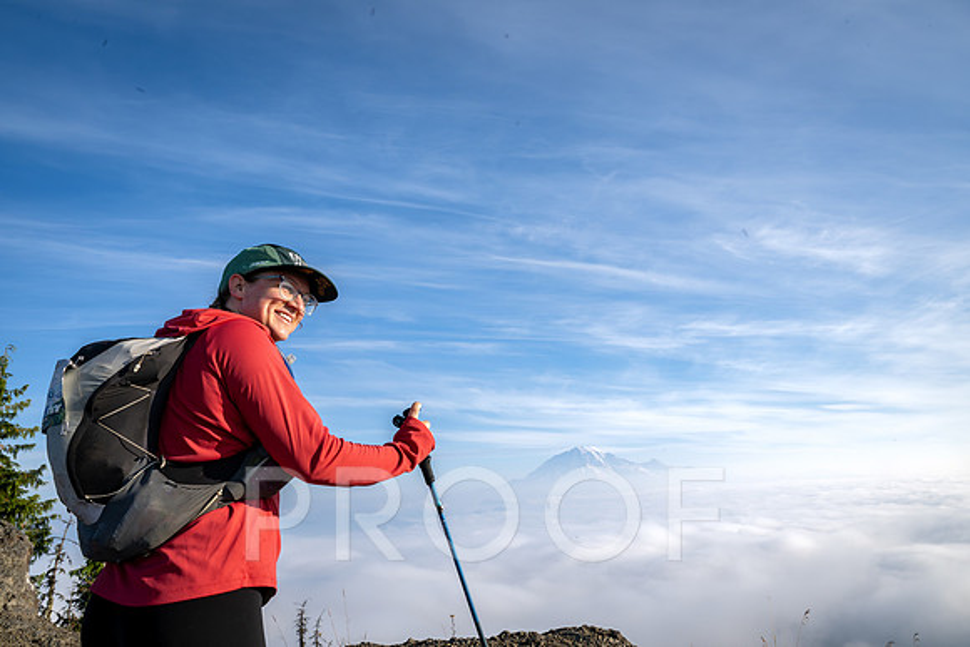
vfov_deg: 53.2
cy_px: 324
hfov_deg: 73.7
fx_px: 647
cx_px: 485
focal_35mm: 24
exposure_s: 1/320
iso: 400
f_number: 16
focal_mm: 24
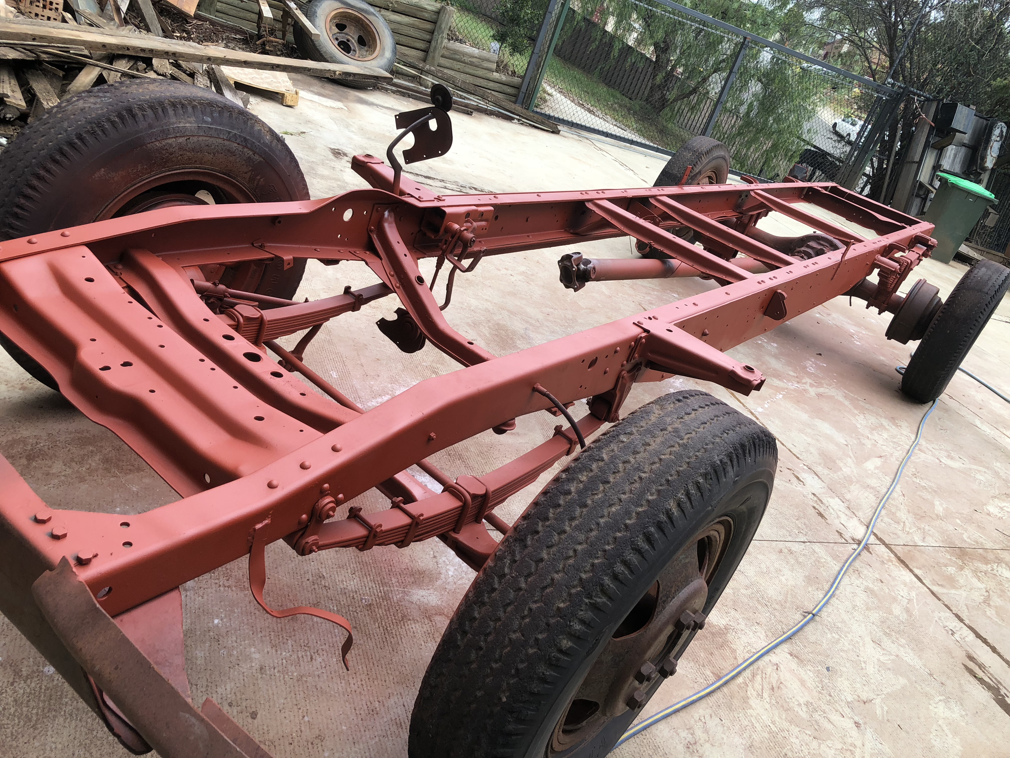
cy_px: 379
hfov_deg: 63.4
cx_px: 505
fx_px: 817
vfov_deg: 49.7
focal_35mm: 28
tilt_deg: -25.3
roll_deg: -20.5
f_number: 1.8
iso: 20
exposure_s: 1/461
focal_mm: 3.99
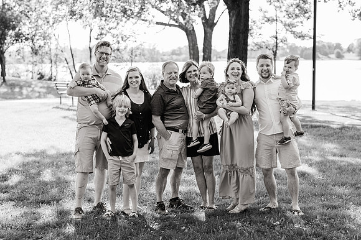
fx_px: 626
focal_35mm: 62
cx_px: 167
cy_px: 129
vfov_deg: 21.7
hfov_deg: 32.1
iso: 200
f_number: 2.8
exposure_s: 1/500
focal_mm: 58
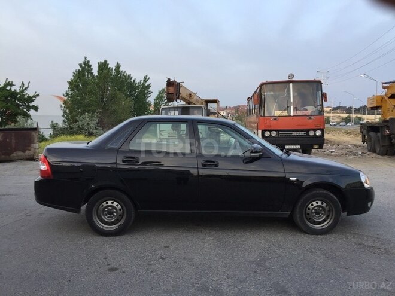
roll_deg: -3.2
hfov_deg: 61.7
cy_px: 148
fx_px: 331
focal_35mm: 29
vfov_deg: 48.2
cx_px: 198
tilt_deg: -5.6
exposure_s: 1/50
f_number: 2.2
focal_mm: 4.15
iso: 32
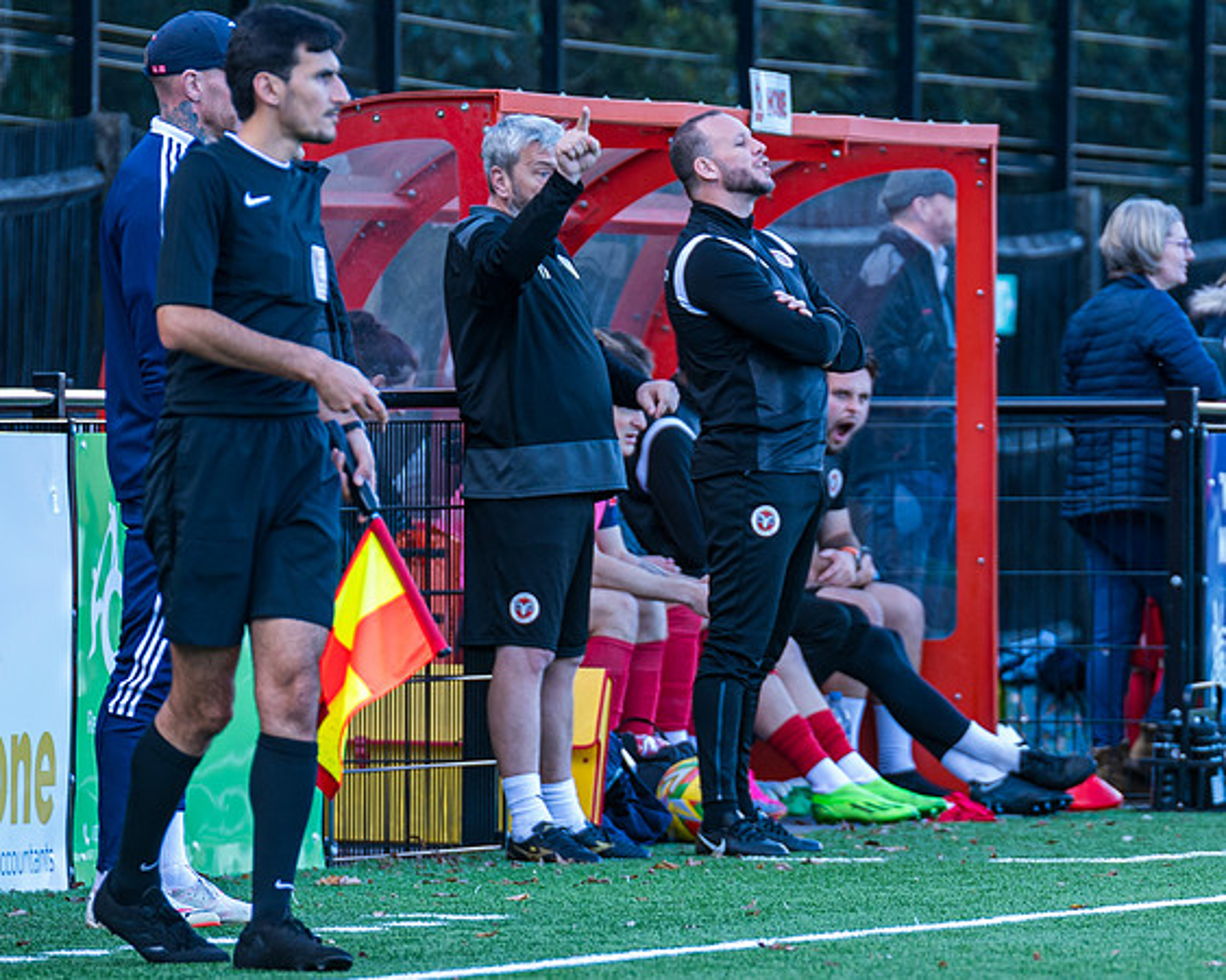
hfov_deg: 2.8
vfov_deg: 2.2
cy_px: 376
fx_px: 25063
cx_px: 985
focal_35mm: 691
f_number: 4
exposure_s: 1/200
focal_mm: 300
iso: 400
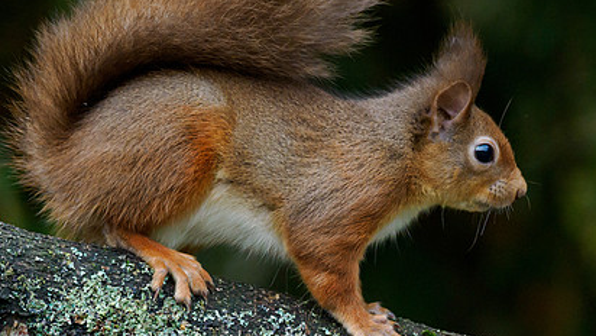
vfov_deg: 1.0
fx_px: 18969
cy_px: 184
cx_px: 224
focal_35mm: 1200
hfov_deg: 1.8
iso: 2500
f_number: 4
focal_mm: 300
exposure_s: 1/320
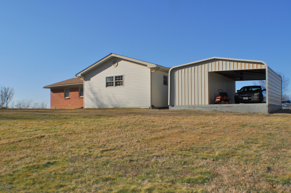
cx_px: 146
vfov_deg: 31.8
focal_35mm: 42
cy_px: 96
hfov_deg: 46.5
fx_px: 339
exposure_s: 1/200
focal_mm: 28
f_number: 20
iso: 200
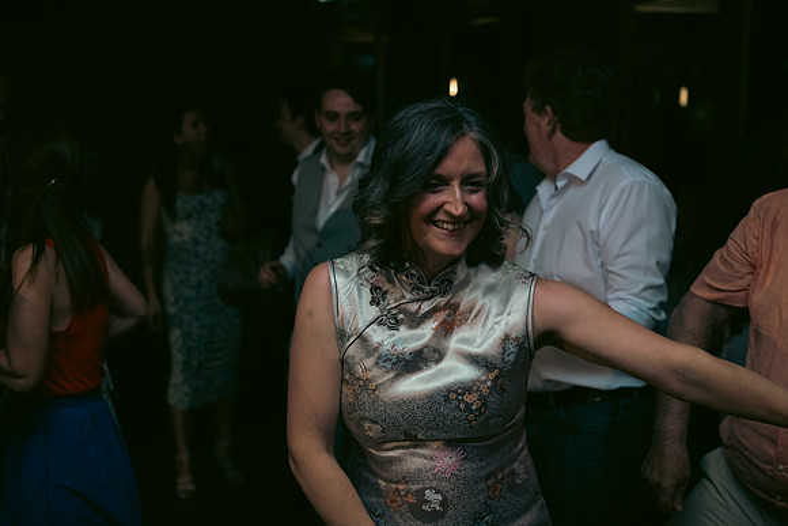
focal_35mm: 52
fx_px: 1138
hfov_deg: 38.2
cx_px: 394
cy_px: 263
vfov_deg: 26.0
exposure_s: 1/160
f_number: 3.5
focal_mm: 52
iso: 800
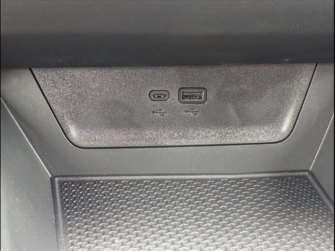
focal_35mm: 49
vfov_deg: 29.7
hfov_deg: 38.9
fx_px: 474
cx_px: 168
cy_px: 126
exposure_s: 1/217
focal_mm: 6.9
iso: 1516
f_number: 1.68
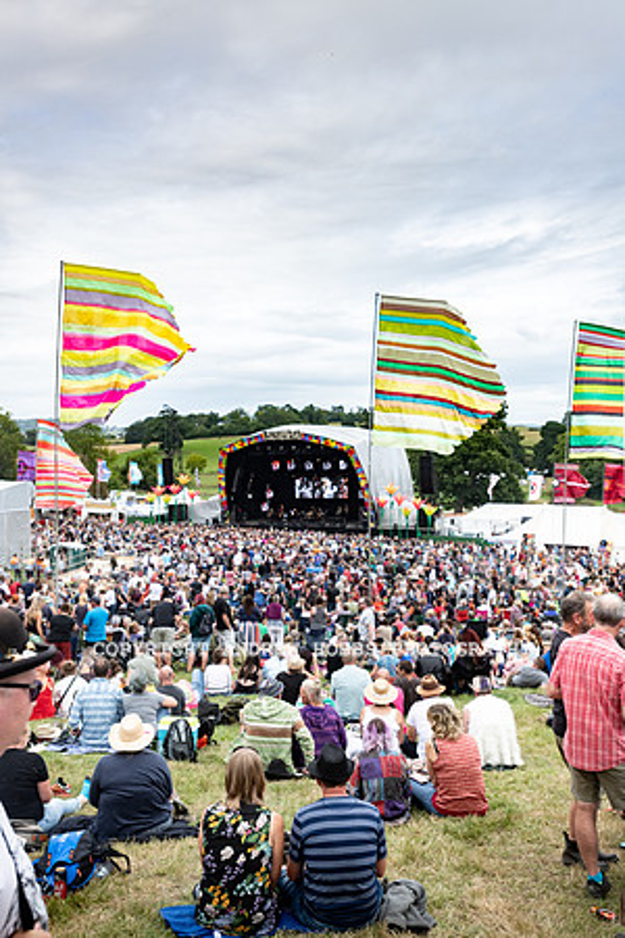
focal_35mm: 35
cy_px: 469
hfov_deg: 37.9
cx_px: 312
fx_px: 911
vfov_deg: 54.4
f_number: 5
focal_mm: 35
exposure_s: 1/400
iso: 100
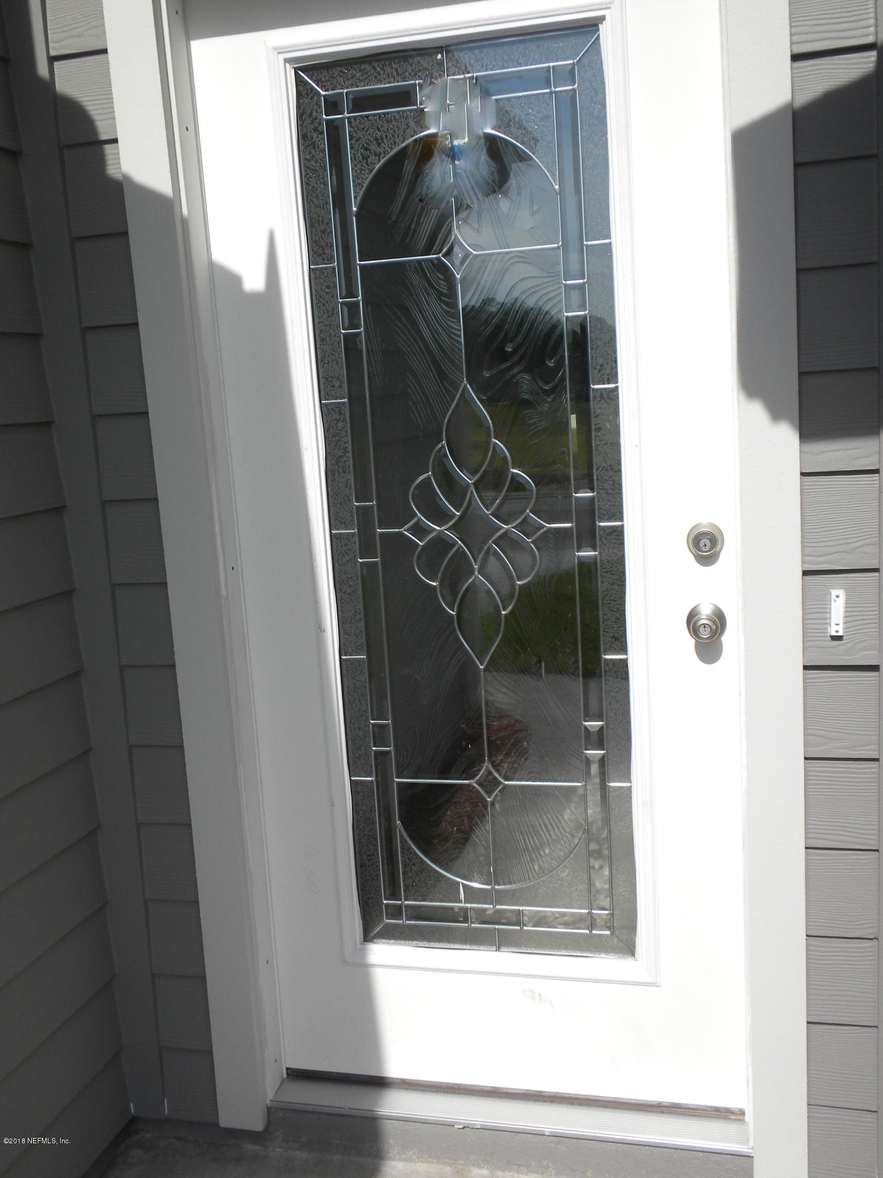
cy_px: 589
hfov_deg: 38.7
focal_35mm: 37
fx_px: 1258
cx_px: 442
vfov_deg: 50.1
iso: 64
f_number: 10
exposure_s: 1/170
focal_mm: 6.6
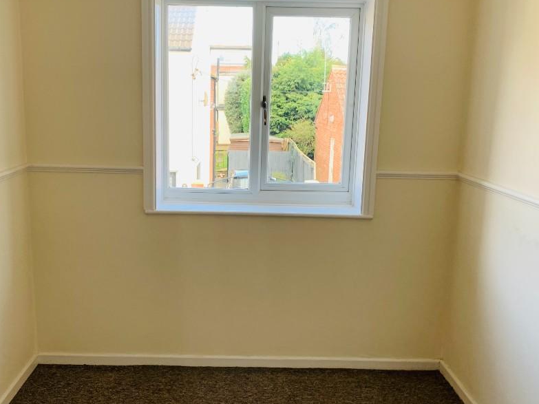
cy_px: 200
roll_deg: -0.9
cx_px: 236
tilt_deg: -11.8
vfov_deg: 41.8
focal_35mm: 34
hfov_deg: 53.8
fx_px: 529
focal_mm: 4.25
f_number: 1.8
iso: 64
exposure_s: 1/121
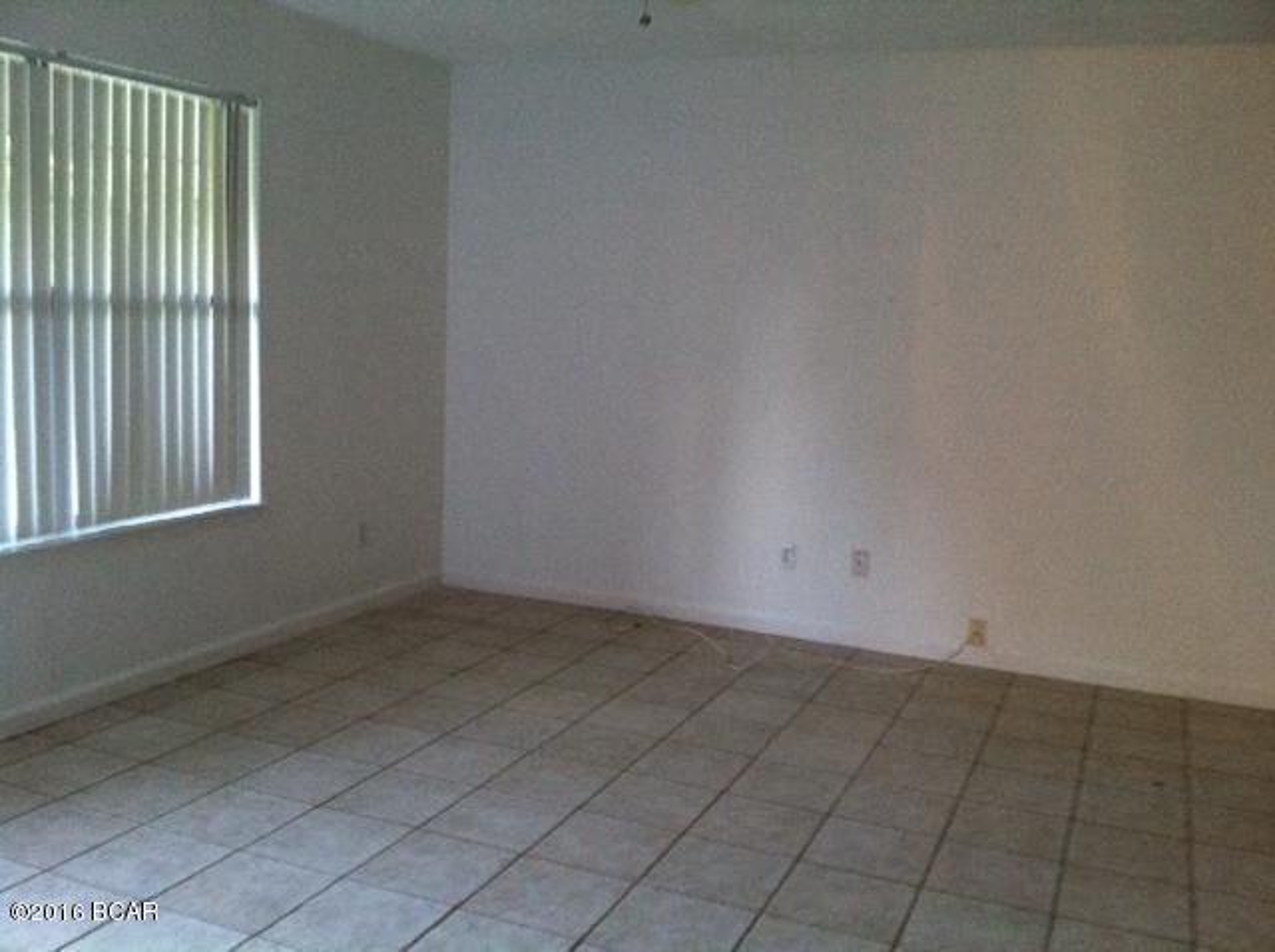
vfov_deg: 40.6
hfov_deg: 52.7
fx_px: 1287
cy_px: 476
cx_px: 638
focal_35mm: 35
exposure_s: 1/15
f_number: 2.8
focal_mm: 3.85
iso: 320
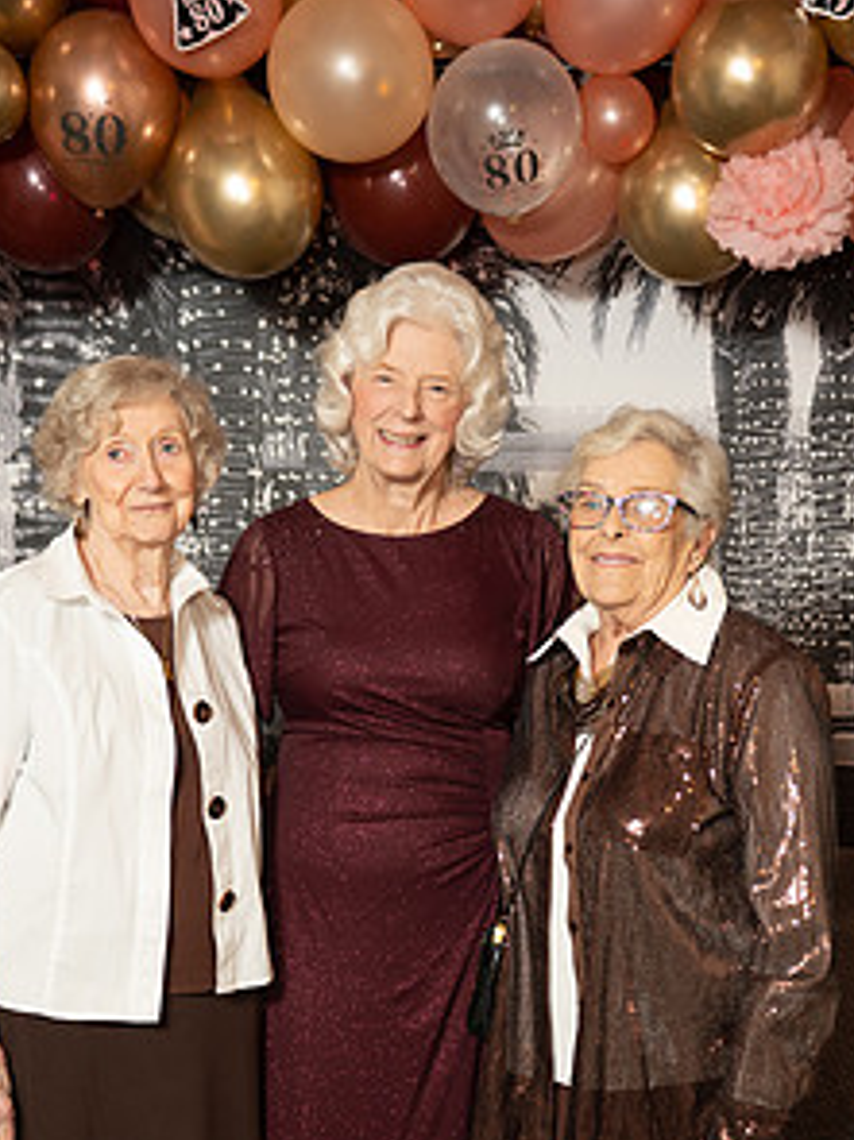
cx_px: 379
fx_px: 1975
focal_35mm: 60
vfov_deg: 31.7
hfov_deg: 24.4
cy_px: 831
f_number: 2.8
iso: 1000
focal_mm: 40.9
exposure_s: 1/160
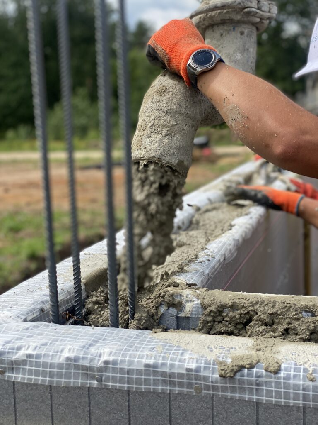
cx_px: 159
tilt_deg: -9.3
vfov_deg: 36.8
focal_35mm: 52
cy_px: 212
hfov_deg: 28.0
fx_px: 637
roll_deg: +2.1
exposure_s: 1/905
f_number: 2
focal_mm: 6
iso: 20
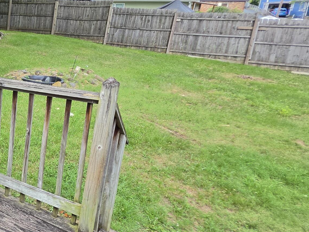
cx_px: -81
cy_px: 86
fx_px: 303
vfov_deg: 41.5
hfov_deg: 37.1
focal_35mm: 34
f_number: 1.9
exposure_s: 1/266
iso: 32
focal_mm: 2.2
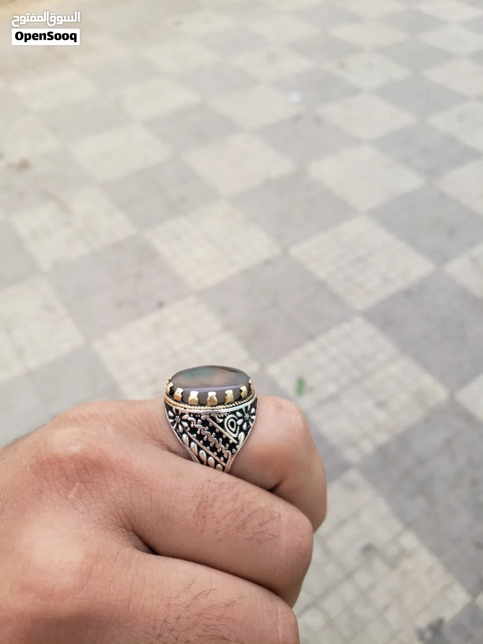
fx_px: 484
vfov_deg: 67.3
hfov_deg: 53.1
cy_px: 322
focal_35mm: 26
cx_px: 242
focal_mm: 4.3
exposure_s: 1/50
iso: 80
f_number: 2.4
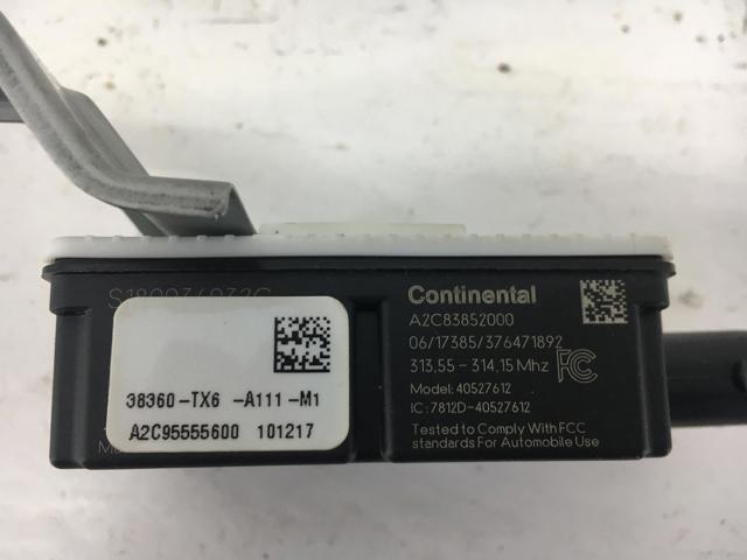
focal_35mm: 29
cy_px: 280
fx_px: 626
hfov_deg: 61.7
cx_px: 374
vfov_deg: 48.2
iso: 25
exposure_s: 1/33
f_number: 2.2
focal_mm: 4.15
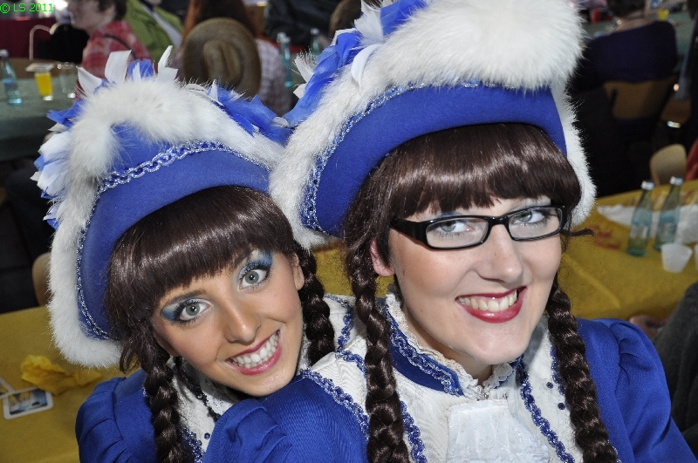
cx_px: 349
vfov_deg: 29.8
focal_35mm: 45
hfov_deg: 43.7
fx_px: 871
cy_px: 232
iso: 400
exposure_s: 1/60
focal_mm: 30
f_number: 5
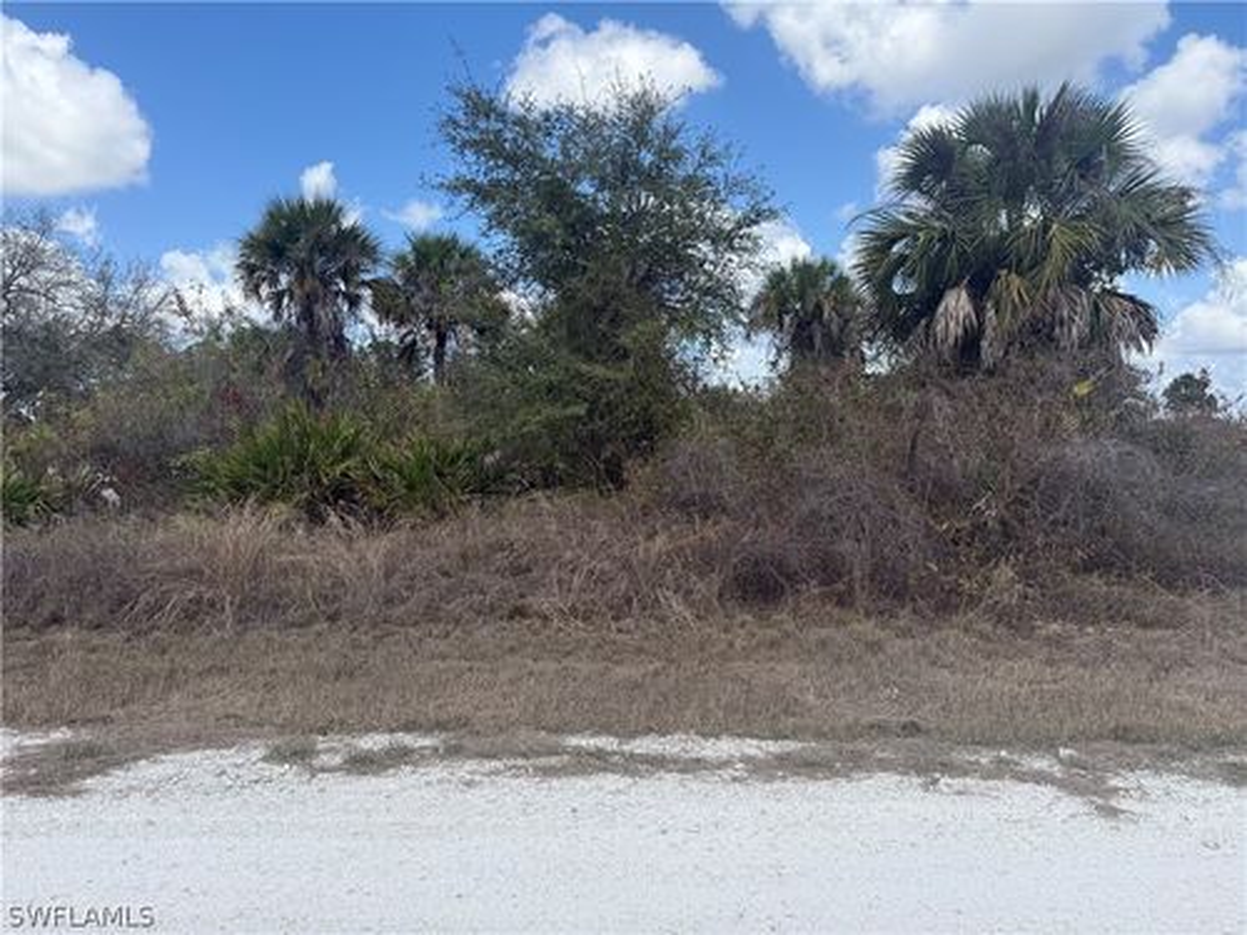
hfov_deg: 71.6
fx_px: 865
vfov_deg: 56.8
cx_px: 624
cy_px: 468
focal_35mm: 24
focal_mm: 6.76
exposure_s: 1/2370
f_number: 1.78
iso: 80
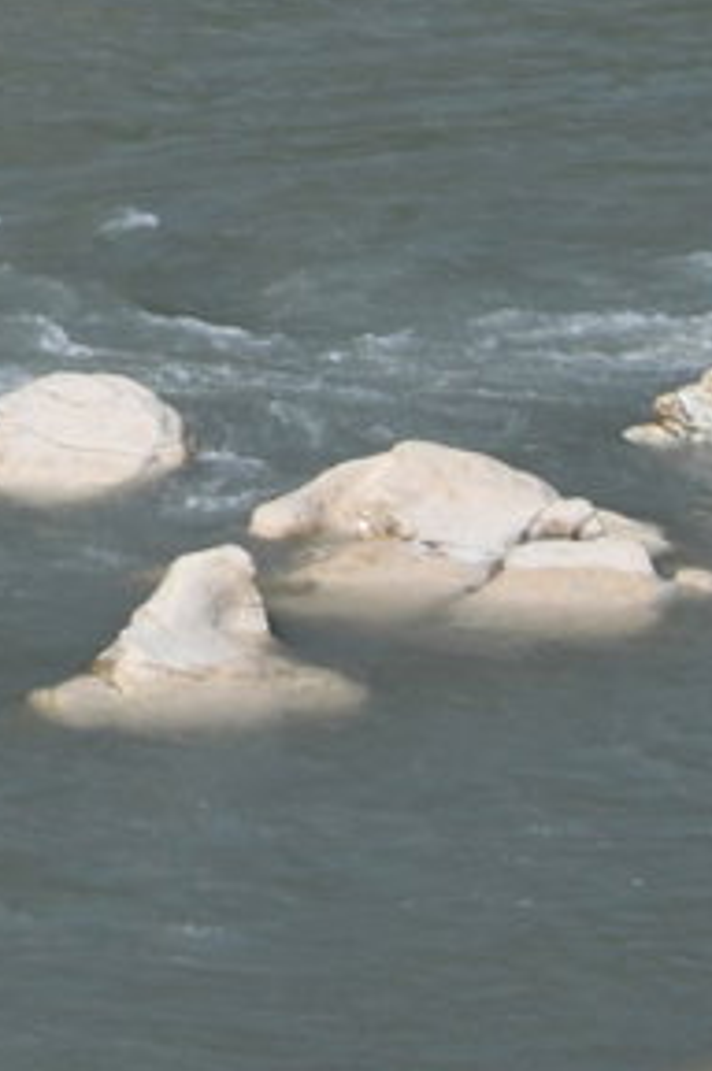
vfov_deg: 7.1
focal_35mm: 262
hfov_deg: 5.1
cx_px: -946
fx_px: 7791
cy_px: -2112
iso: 100
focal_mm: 28
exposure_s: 1/100
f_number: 8
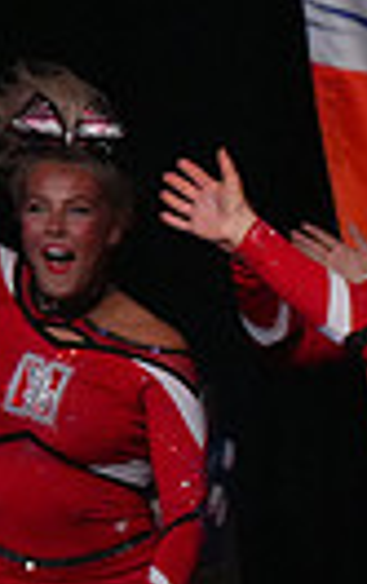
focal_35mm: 1049
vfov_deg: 2.0
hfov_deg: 1.3
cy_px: 569
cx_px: 1101
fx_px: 16715
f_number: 5.6
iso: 16000
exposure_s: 1/1250
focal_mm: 235
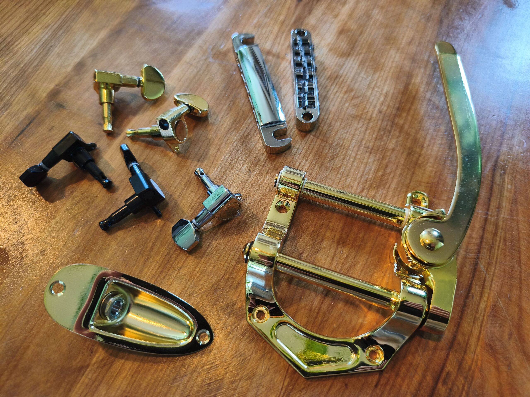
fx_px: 352
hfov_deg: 73.9
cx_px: 265
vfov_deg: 58.9
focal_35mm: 23
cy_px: 198
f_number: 1.65
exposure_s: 1/50
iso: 400
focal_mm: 6.18
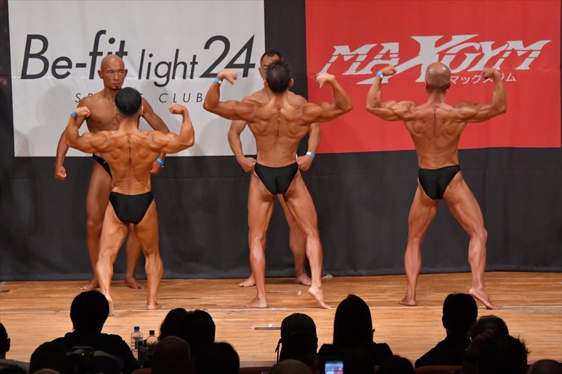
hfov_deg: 9.5
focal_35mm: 217
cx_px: 281
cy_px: 187
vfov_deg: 6.3
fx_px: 3386
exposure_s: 1/400
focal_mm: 145
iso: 7200
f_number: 5.6
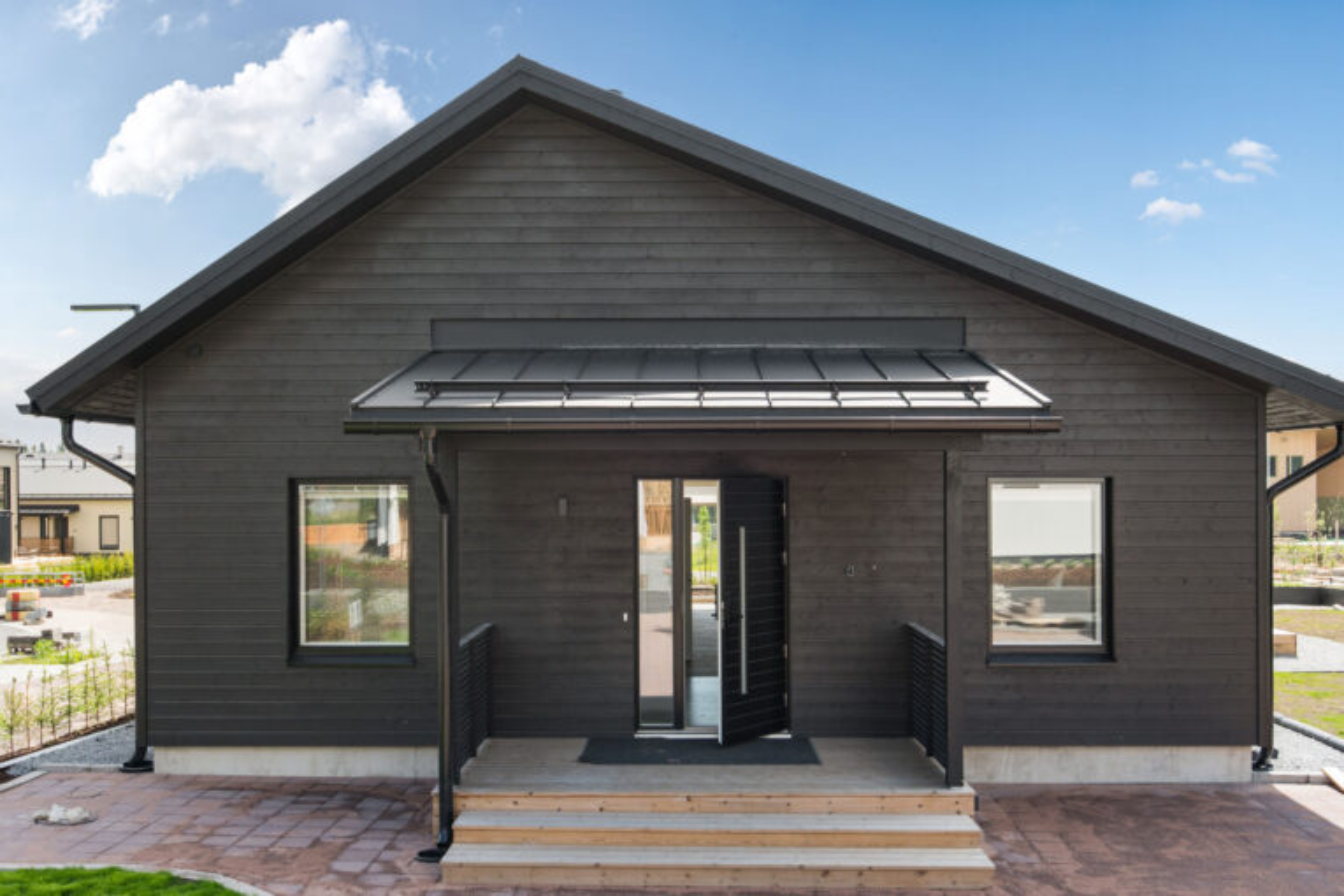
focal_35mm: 32
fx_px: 1195
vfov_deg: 41.1
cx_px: 672
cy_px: 448
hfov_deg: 58.7
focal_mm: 32
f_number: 8
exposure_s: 1/320
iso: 400
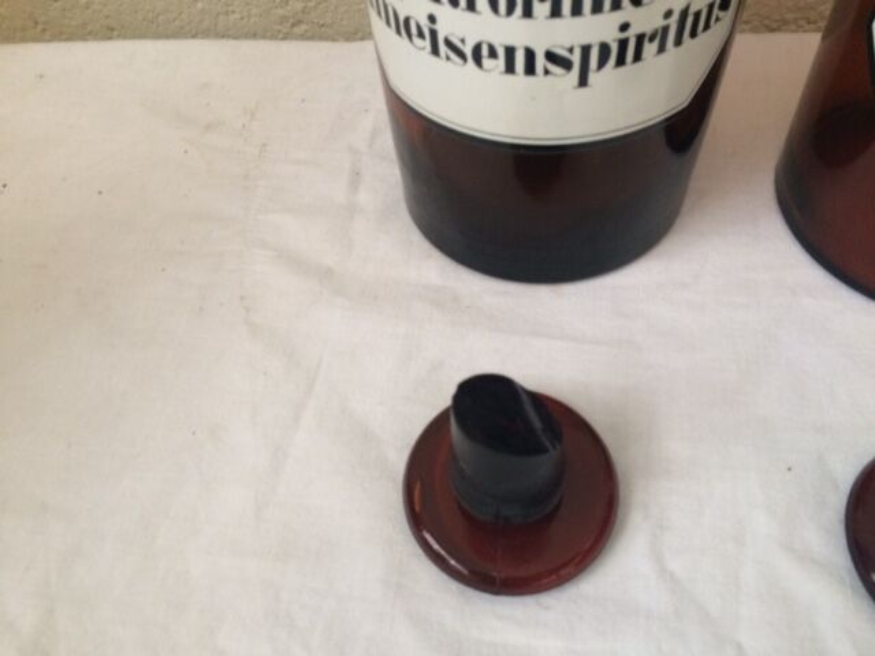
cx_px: 438
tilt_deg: -57.9
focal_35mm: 29
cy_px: 328
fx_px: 733
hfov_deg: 61.7
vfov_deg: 48.2
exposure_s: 1/33
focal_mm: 4.15
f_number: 2.2
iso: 160
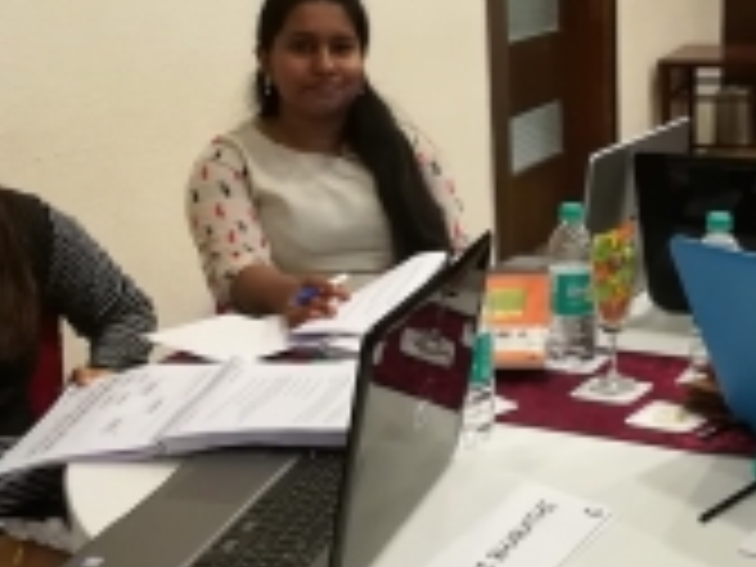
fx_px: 1354
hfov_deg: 30.5
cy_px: 243
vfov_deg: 23.6
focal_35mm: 62
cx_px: 590
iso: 400
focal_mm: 3.83
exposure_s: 1/33.3
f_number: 2.2
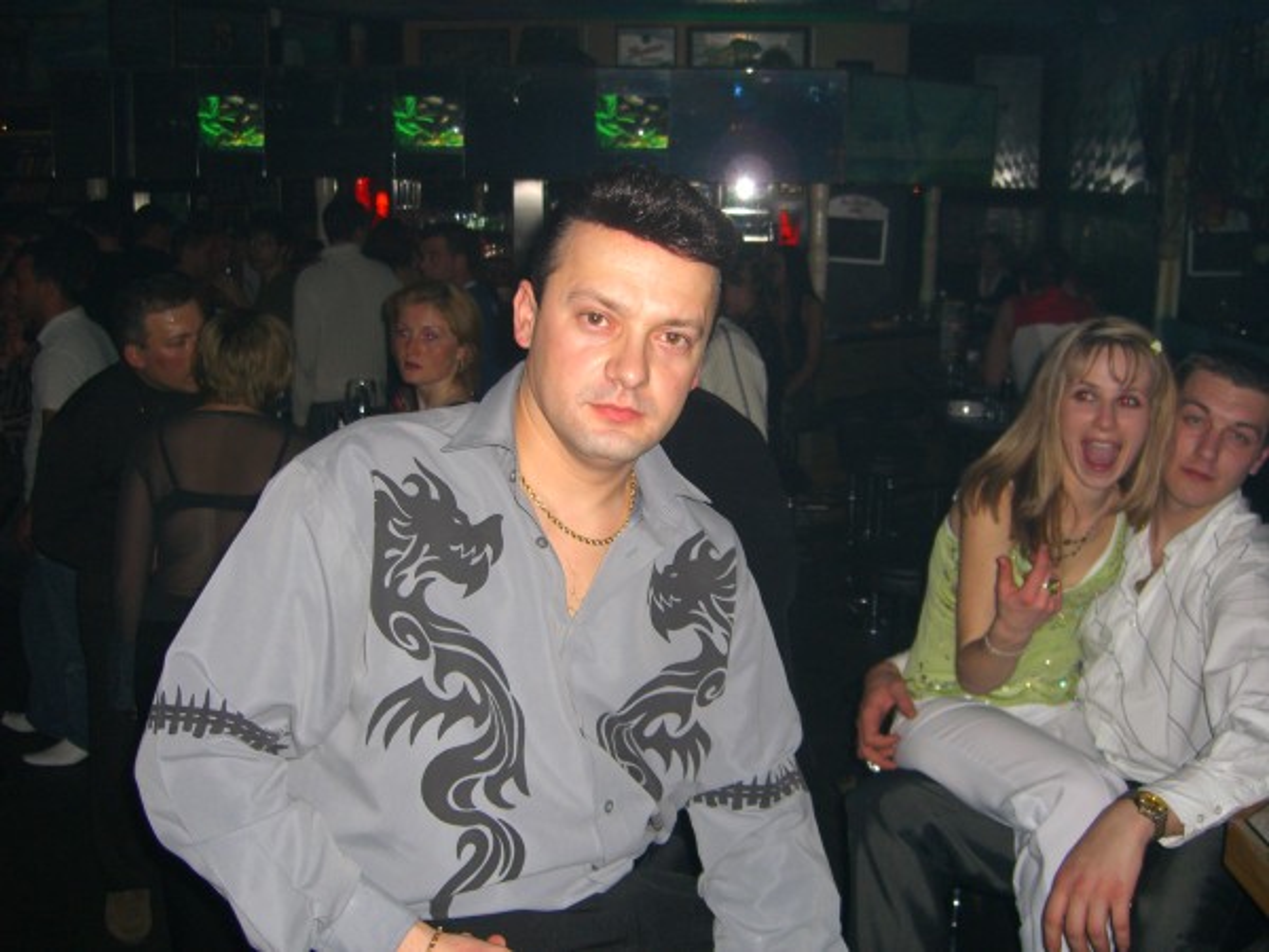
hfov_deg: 49.0
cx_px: 634
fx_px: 1393
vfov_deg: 37.7
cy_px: 476
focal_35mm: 38
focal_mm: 7.9
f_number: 2.8
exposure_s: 1/60
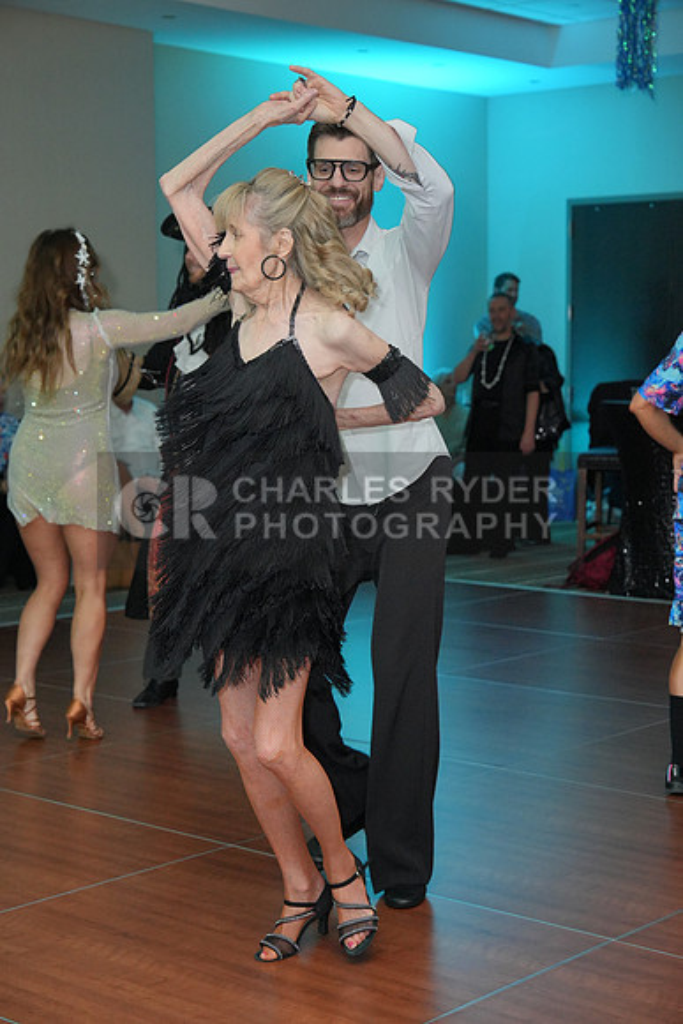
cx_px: 342
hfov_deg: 20.6
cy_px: 512
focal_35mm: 66
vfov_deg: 30.5
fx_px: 1877
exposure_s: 1/200
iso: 3200
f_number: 4.5
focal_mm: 66
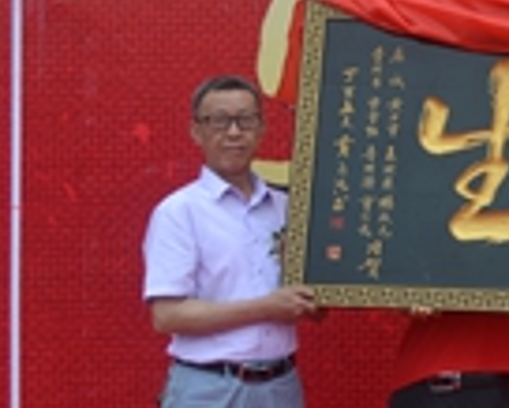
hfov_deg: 14.4
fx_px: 1869
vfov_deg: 12.4
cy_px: 137
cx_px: 790
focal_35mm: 124
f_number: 5.6
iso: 125
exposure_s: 1/125
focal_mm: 24
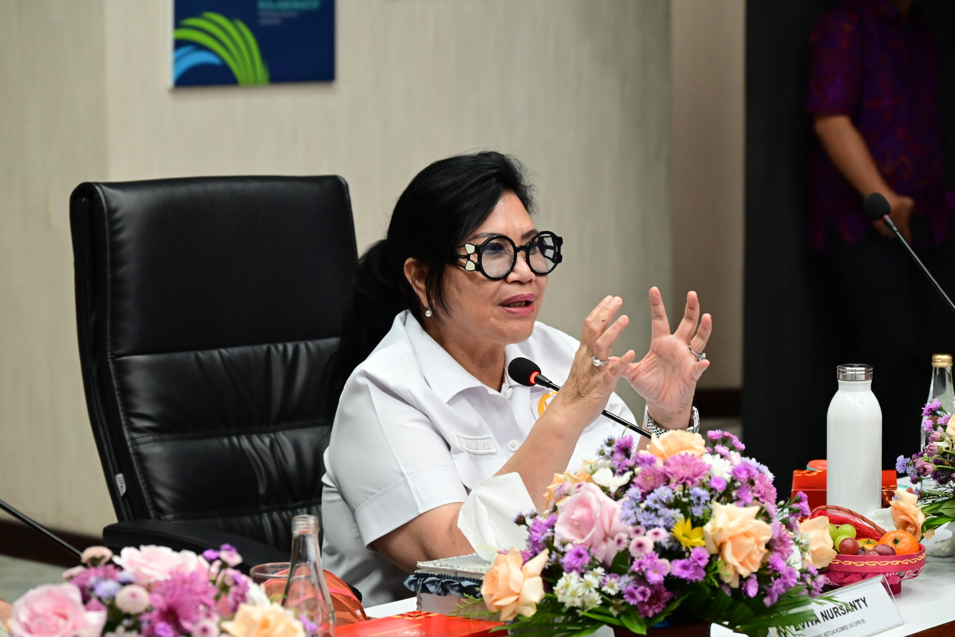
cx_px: 478
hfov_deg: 19.5
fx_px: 2785
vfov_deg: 13.0
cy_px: 318
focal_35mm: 105
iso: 4000
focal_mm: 105
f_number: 6.3
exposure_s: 1/100
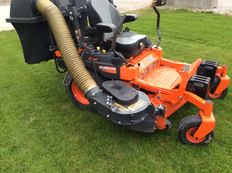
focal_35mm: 32
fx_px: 214
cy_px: 86
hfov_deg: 56.9
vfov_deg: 44.1
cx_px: 116
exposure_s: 1/120
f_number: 2.4
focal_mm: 3.3
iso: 64
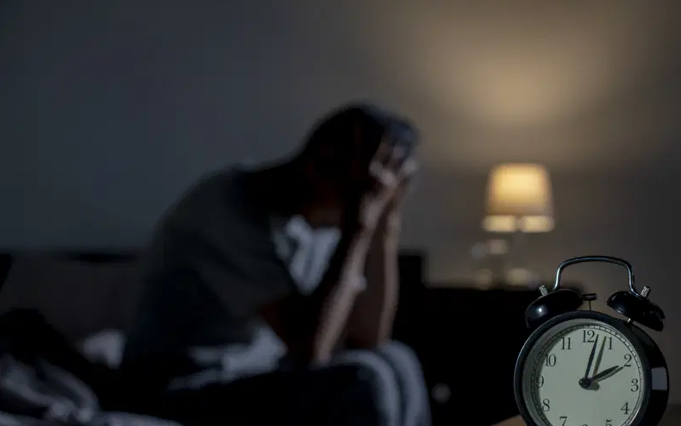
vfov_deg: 21.6
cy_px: 247
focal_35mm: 60
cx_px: 384
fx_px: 1114
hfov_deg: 34.0
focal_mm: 50
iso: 200
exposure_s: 1/40
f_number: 4
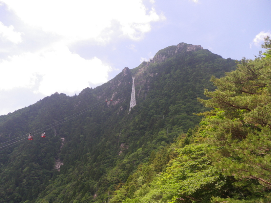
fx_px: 274
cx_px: 136
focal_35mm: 35
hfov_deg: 52.6
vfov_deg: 40.7
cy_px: 102
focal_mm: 6.2
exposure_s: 1/320
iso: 64
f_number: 3.8
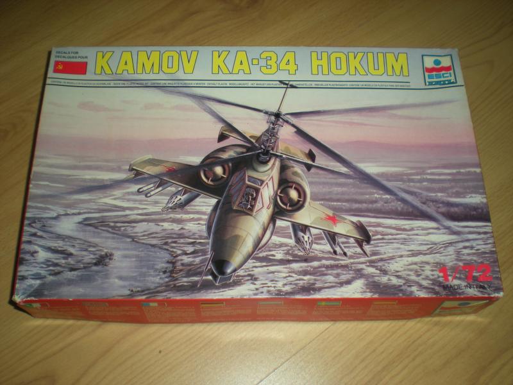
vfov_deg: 37.7
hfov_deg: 49.0
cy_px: 192
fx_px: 563
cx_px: 256
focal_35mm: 38
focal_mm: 6.3
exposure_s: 1/60
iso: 64
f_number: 3.1
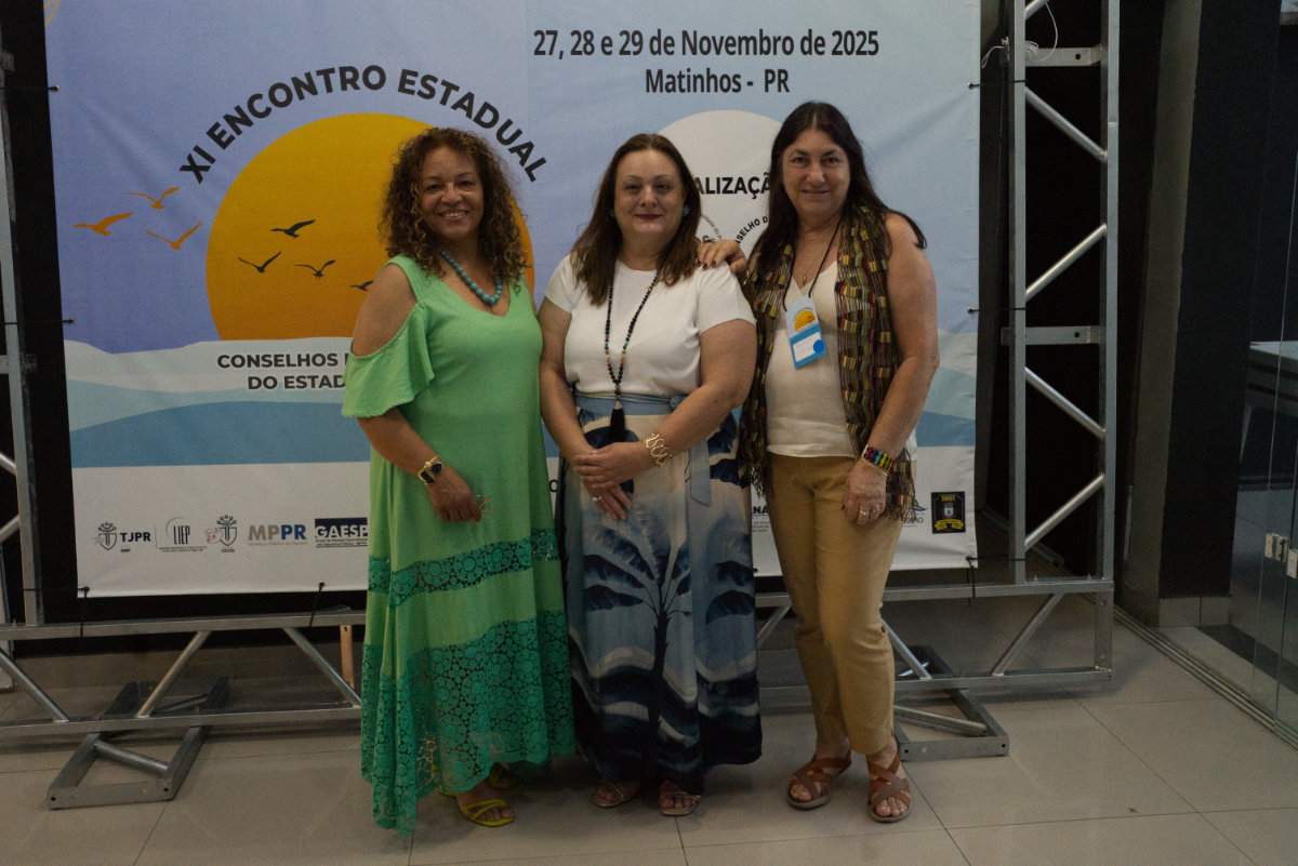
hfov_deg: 54.4
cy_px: 433
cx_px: 649
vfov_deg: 37.9
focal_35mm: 35
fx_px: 1262
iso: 16000
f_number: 5.6
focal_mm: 35
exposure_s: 1/125
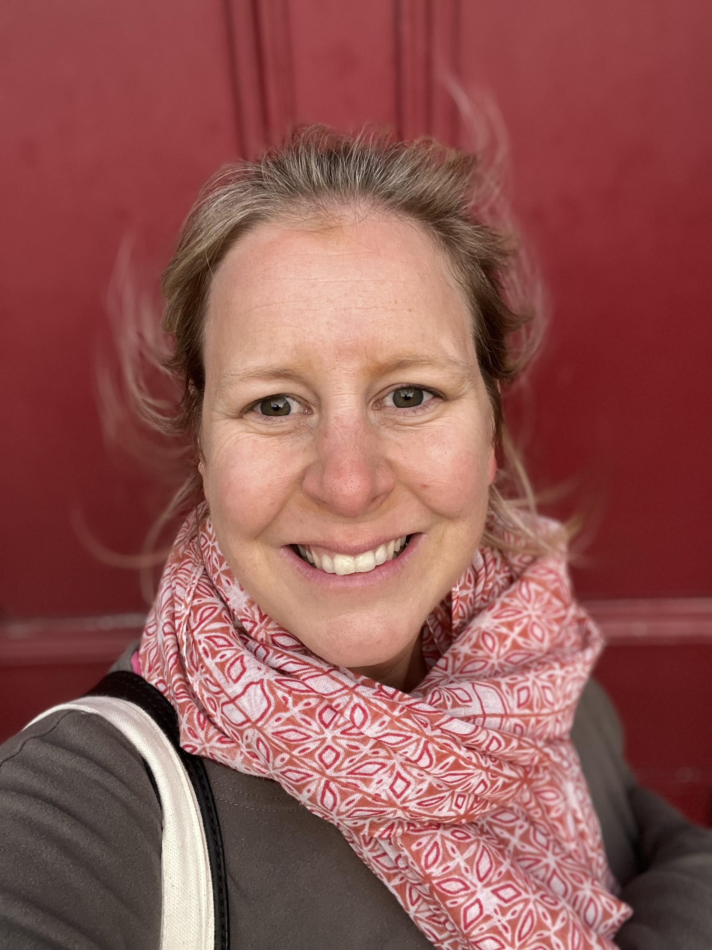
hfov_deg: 46.8
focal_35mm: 30
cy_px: 475
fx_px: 823
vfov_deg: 60.0
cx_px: 356
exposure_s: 1/60
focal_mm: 2.71
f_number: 2.2
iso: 125
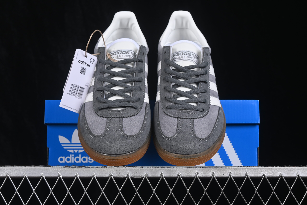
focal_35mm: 75
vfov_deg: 18.2
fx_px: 640
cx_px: 154
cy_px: 102
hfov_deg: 27.0
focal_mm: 50
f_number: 8
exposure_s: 1/80
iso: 160
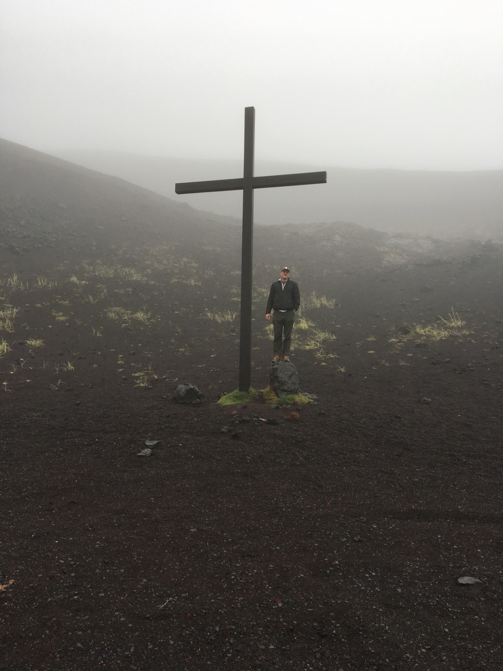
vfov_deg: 61.7
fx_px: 562
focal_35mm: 29
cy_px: 336
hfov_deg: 48.2
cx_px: 252
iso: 25
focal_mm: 4.15
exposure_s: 1/170
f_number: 2.2
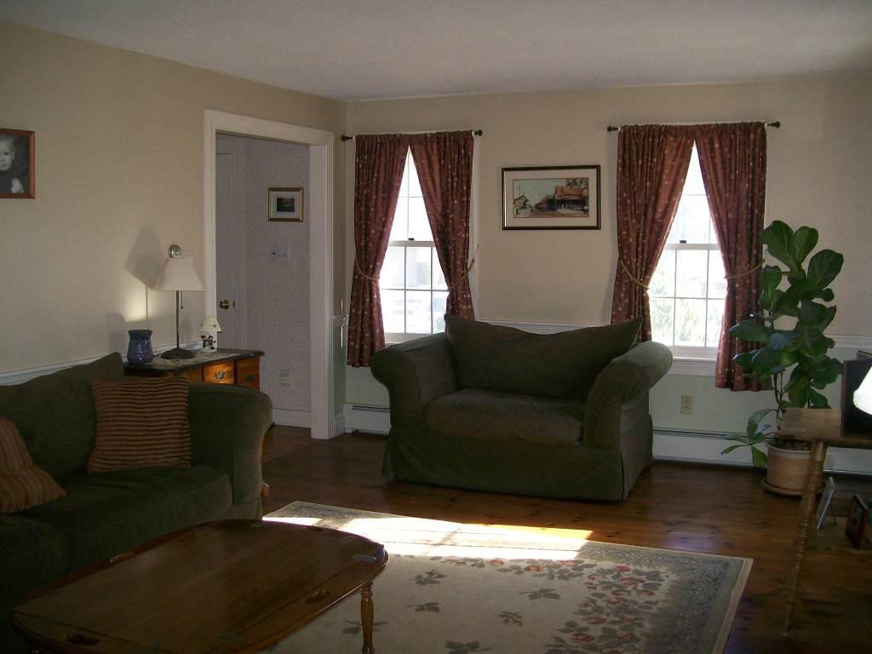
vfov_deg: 39.7
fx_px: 907
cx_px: 436
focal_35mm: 36
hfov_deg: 51.4
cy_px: 327
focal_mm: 6
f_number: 2.7
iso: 140
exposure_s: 1/64
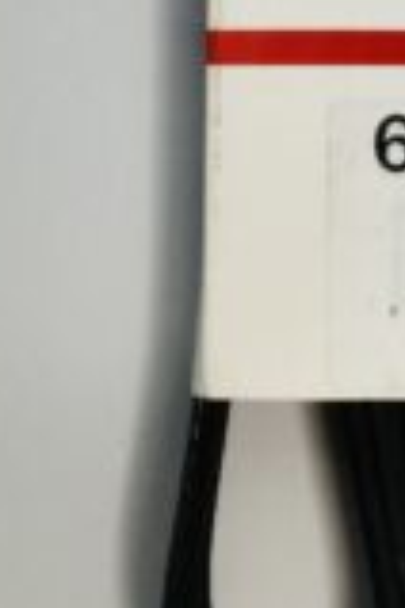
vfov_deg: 17.7
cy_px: -147
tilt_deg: -88.7
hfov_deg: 12.2
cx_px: 523
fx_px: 1839
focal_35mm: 109
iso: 40
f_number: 2.2
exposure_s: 1/100
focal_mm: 4.15
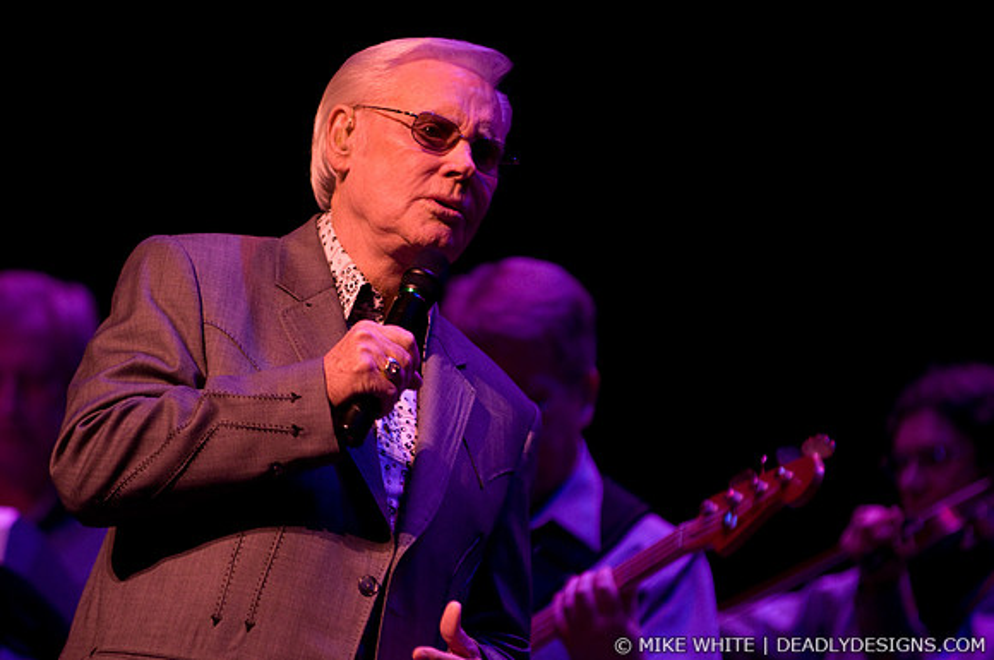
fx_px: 8272
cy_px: 330
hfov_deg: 6.9
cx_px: 497
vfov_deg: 4.6
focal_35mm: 300
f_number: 2.8
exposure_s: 1/200
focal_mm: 200
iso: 1000
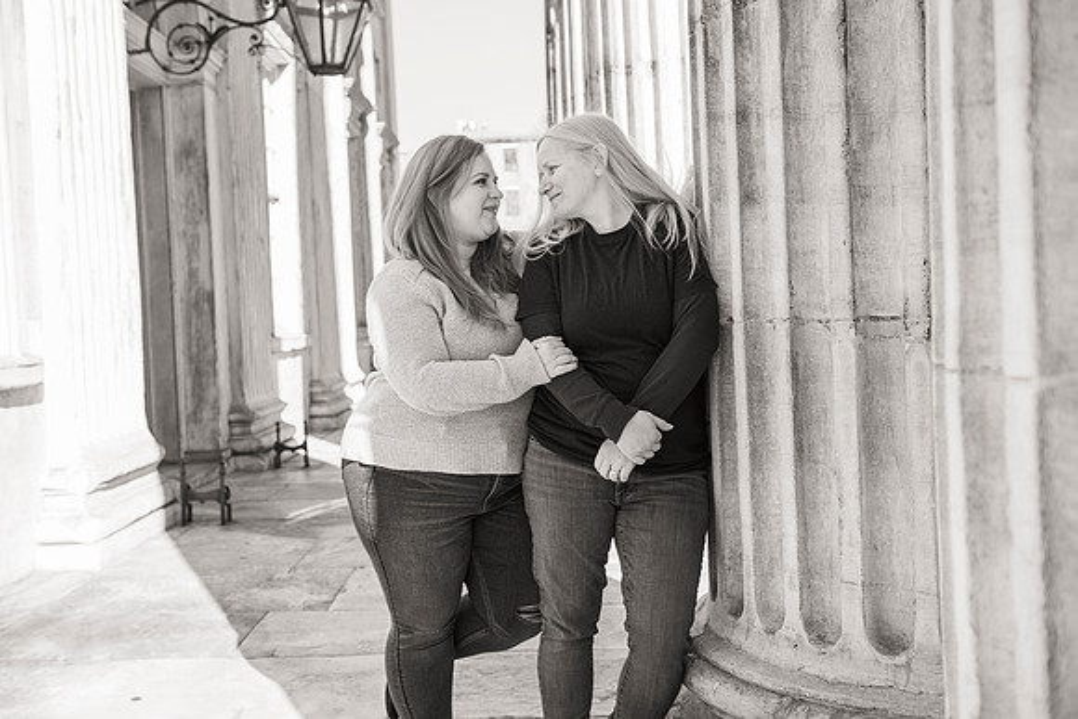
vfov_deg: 35.3
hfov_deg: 50.9
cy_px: 331
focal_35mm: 38
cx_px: 496
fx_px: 1131
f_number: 4
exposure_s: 1/1250
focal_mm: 35
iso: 400
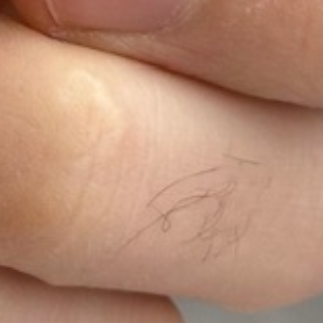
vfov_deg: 4.8
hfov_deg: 5.0
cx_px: -208
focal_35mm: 346
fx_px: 3653
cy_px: -609
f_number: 1.78
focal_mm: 6.86
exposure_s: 1/268
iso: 64
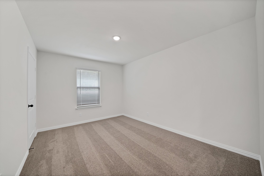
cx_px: 132
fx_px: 88
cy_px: 88
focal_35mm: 12
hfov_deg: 112.6
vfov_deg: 90.1
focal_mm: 12
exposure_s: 1/6
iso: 640
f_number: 9
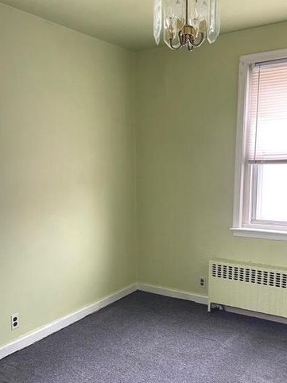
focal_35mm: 36
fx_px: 398
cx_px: 118
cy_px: 236
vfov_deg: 50.9
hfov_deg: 39.5
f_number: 1.6
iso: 125
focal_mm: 4.2
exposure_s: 1/60
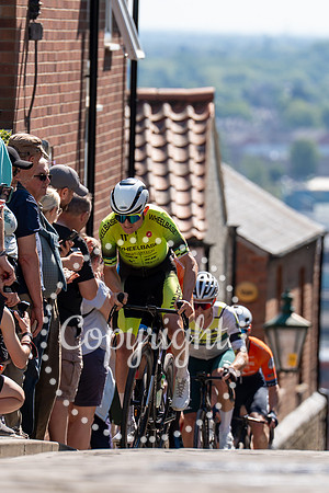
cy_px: 285
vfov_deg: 5.3
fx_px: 5316
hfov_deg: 3.5
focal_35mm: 388
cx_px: 149
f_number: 3.5
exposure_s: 1/1000
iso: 125
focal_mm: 200
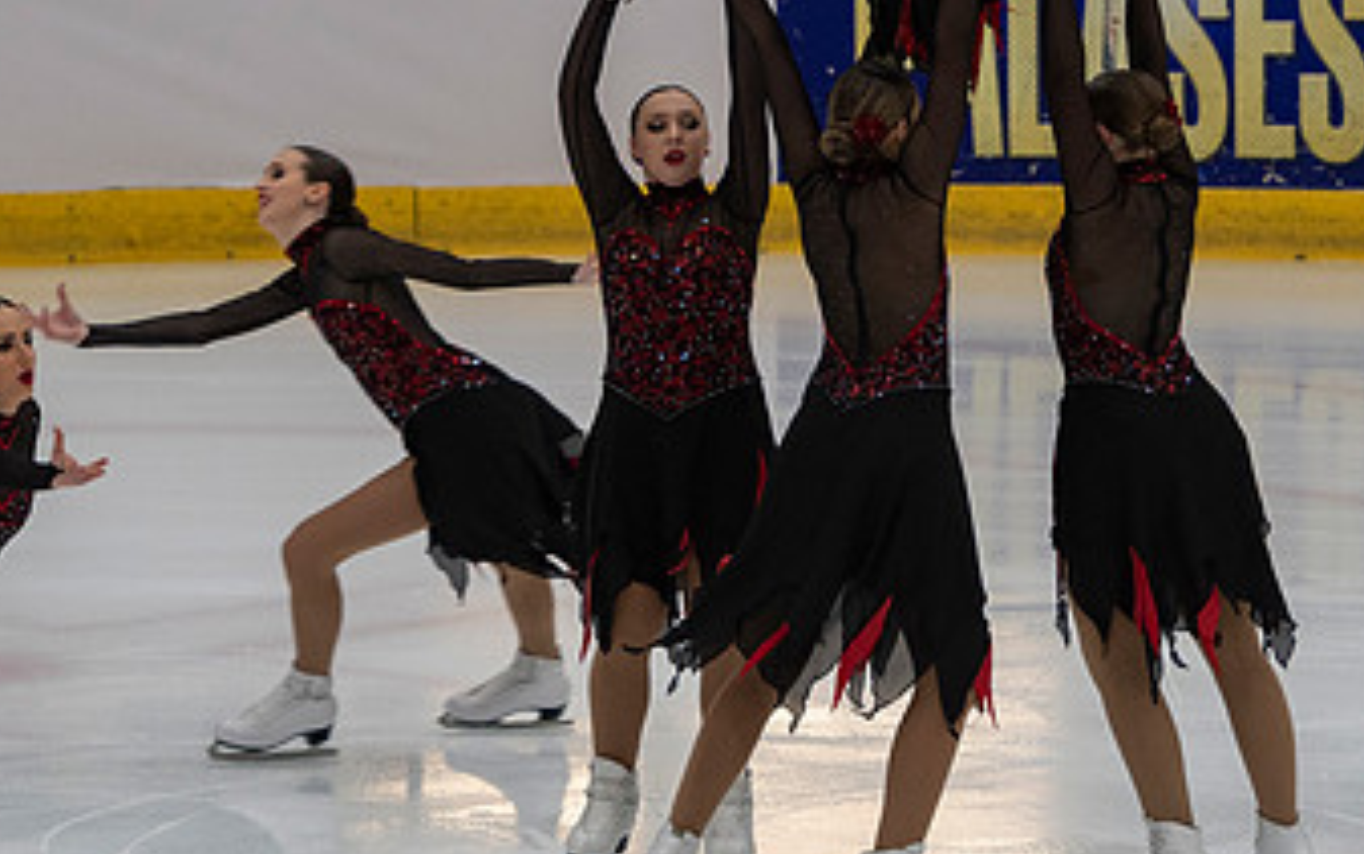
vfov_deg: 2.8
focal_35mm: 466
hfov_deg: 4.5
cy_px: 94
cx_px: 917
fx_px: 17331
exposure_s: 1/320
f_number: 4.5
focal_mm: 155
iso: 800
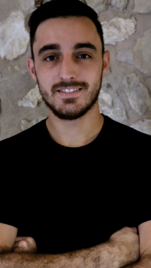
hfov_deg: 20.4
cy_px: 128
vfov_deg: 35.4
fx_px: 420
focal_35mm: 59
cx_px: 66
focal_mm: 35
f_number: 16
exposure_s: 1/7
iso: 12800
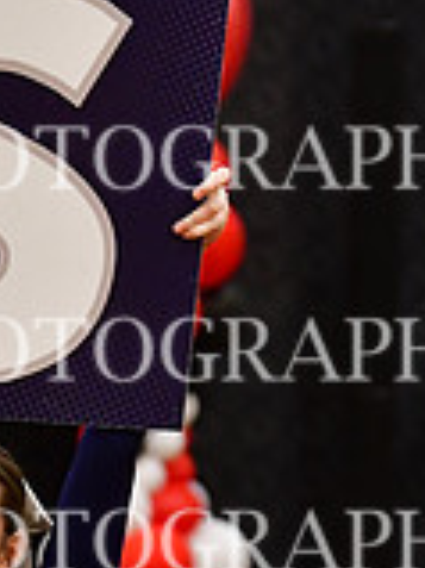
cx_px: -173
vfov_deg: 2.8
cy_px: 1022
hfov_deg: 2.1
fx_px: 11622
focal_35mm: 709
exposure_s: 1/500
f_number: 4
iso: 4000
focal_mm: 135
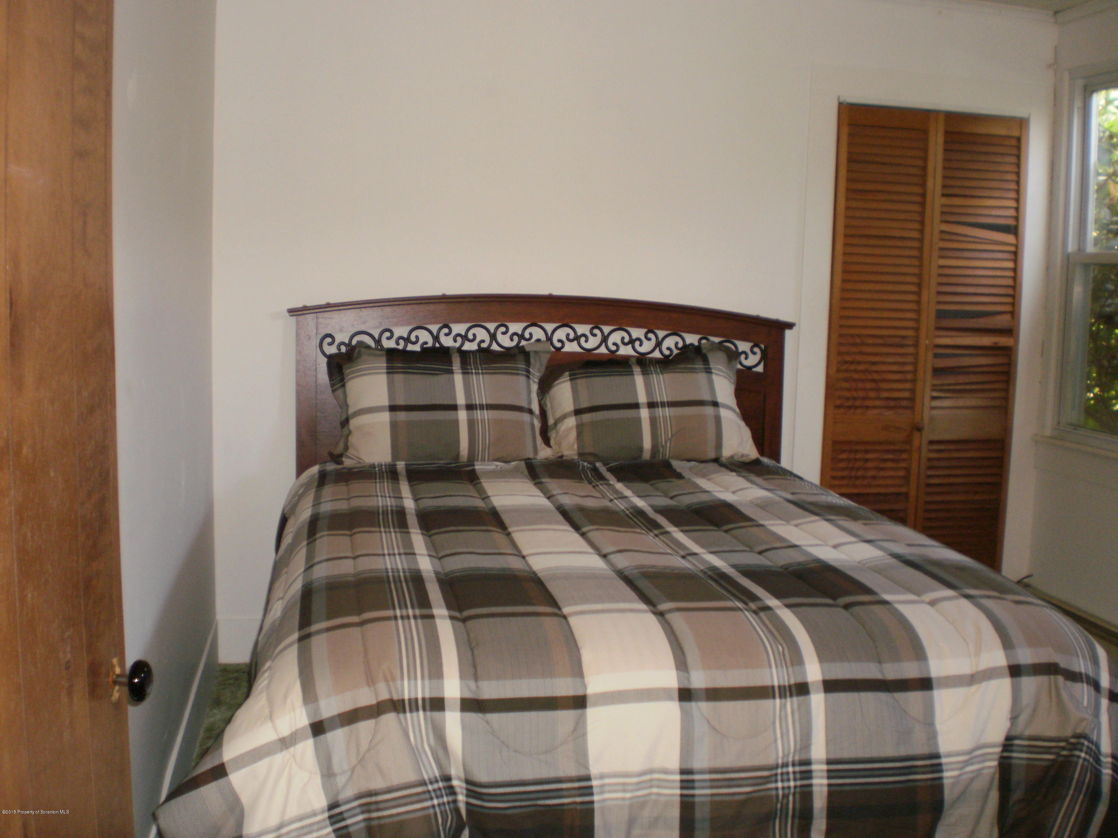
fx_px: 1163
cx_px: 559
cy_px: 419
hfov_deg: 51.4
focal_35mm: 36
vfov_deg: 39.7
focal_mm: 6.3
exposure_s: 1/30
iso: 160
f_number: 3.1
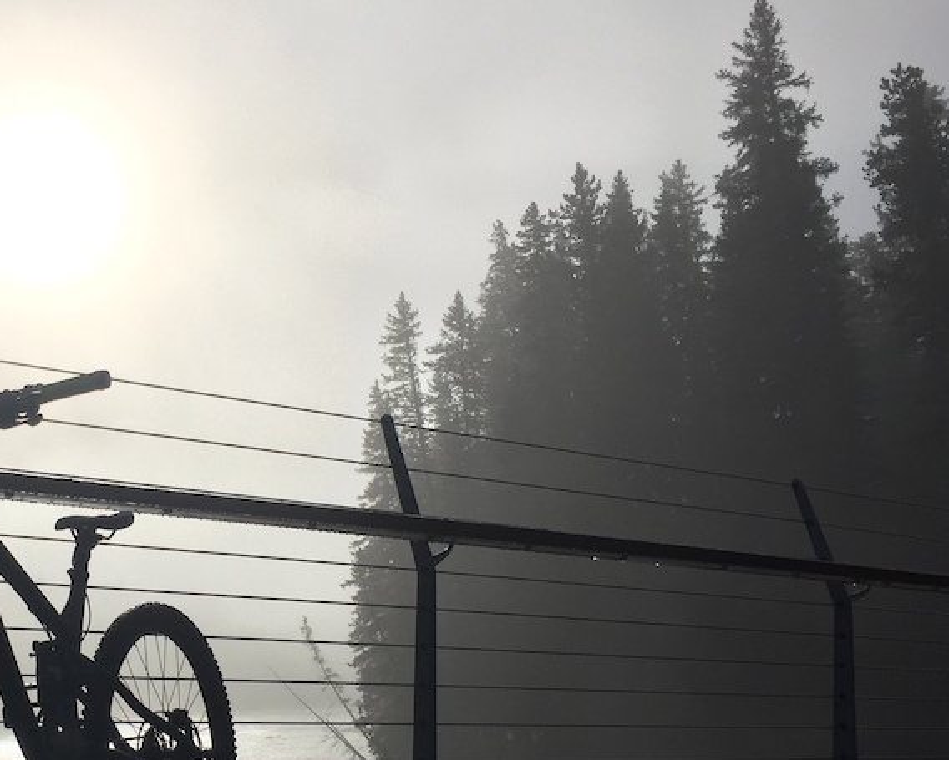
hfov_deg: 35.0
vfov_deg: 29.4
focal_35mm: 51
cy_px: 535
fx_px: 1433
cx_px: 134
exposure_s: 1/9901
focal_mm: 4.15
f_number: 2.2
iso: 32
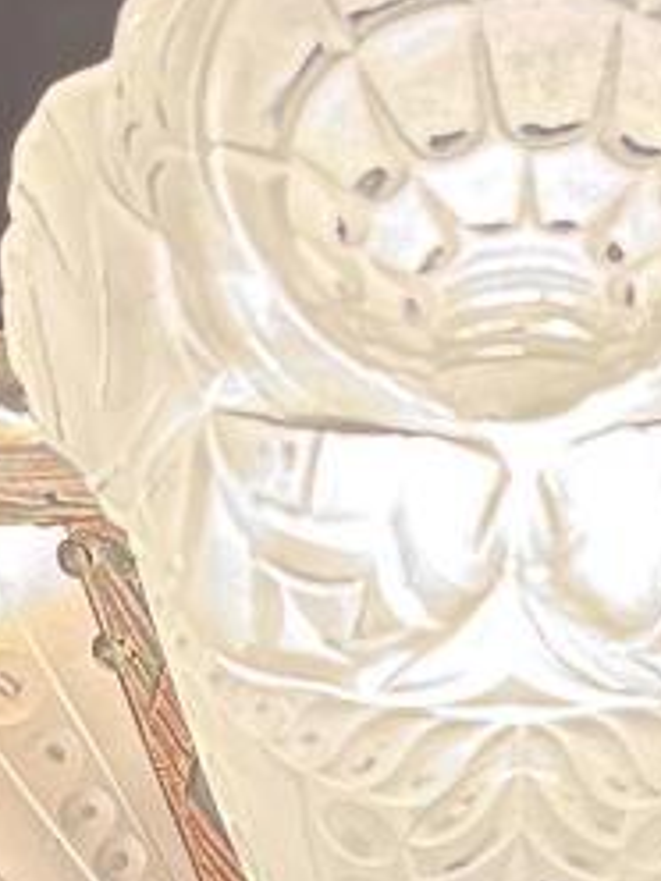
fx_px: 3946
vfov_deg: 12.7
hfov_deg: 9.6
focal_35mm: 155
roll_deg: -0.4
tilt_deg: +8.5
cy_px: 469
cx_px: 426
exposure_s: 1/100
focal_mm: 6.76
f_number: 1.78
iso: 400
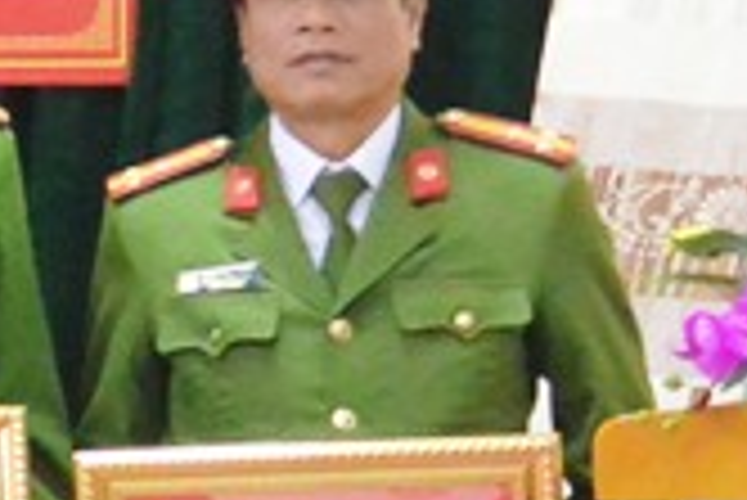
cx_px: -1485
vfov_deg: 7.4
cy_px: 164
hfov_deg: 9.0
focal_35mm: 185
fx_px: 3842
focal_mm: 11.4
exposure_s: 1/30
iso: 1600
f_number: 3.5
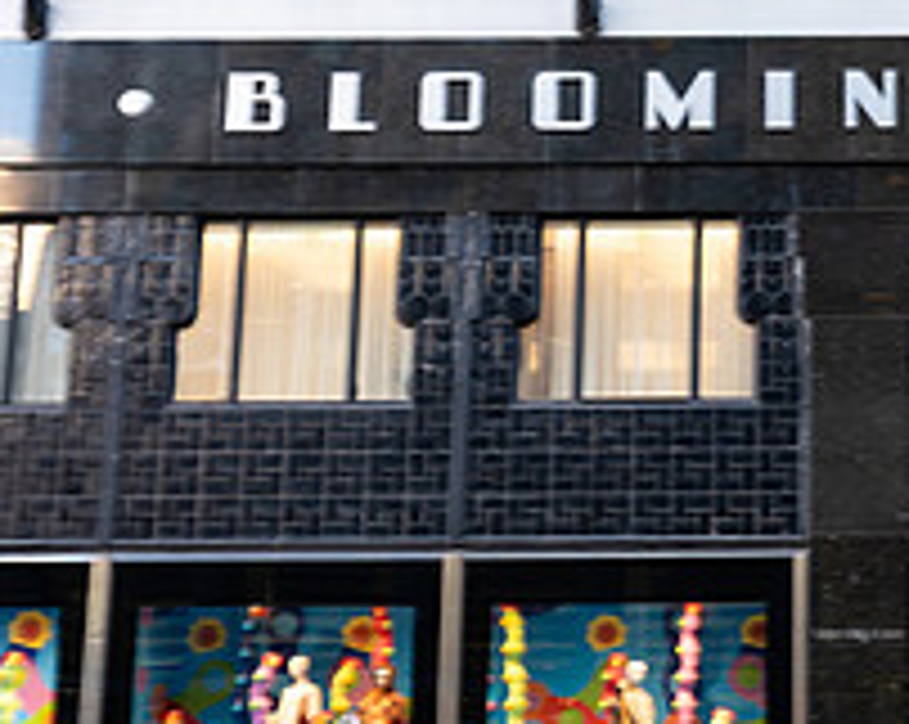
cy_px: 319
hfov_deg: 24.6
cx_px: 909
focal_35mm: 74
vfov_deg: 20.6
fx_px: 1988
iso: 100
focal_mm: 24
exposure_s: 1/15
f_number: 5
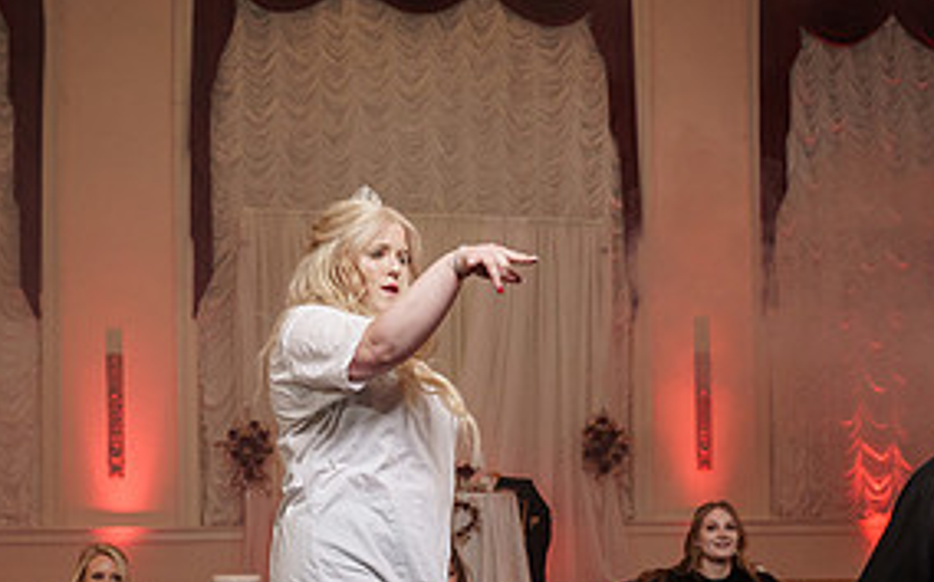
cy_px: 610
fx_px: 1272
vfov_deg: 24.4
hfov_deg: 40.3
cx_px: 513
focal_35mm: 50
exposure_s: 1/200
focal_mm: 24
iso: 2000
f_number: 4
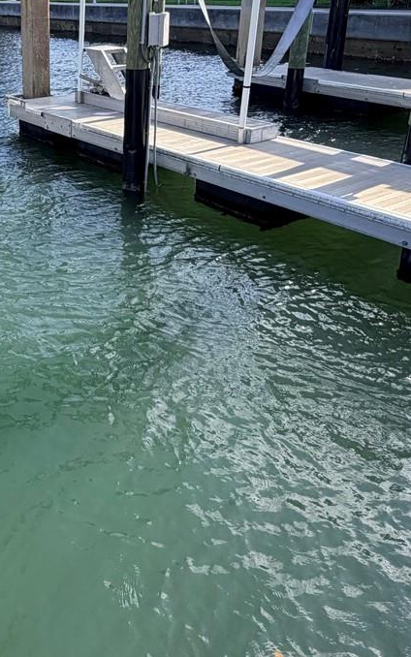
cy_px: 219
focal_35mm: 35
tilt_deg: -21.0
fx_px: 627
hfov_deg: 34.6
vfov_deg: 54.2
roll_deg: +1.2
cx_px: 57
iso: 40
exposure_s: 1/770
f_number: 2.2
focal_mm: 2.22
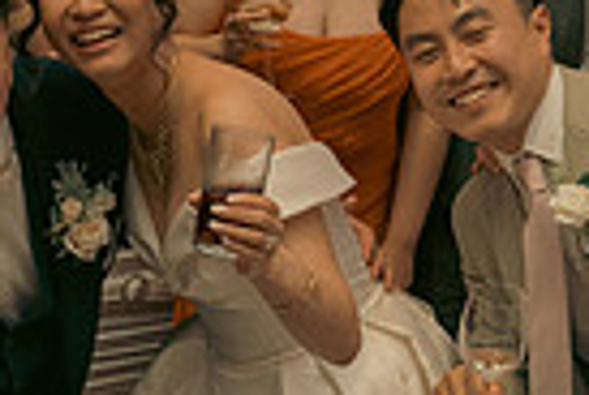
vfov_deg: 12.1
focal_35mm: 114
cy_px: 152
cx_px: 297
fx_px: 1869
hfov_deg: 17.9
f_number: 3.5
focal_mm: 27
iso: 2500
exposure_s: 1/160
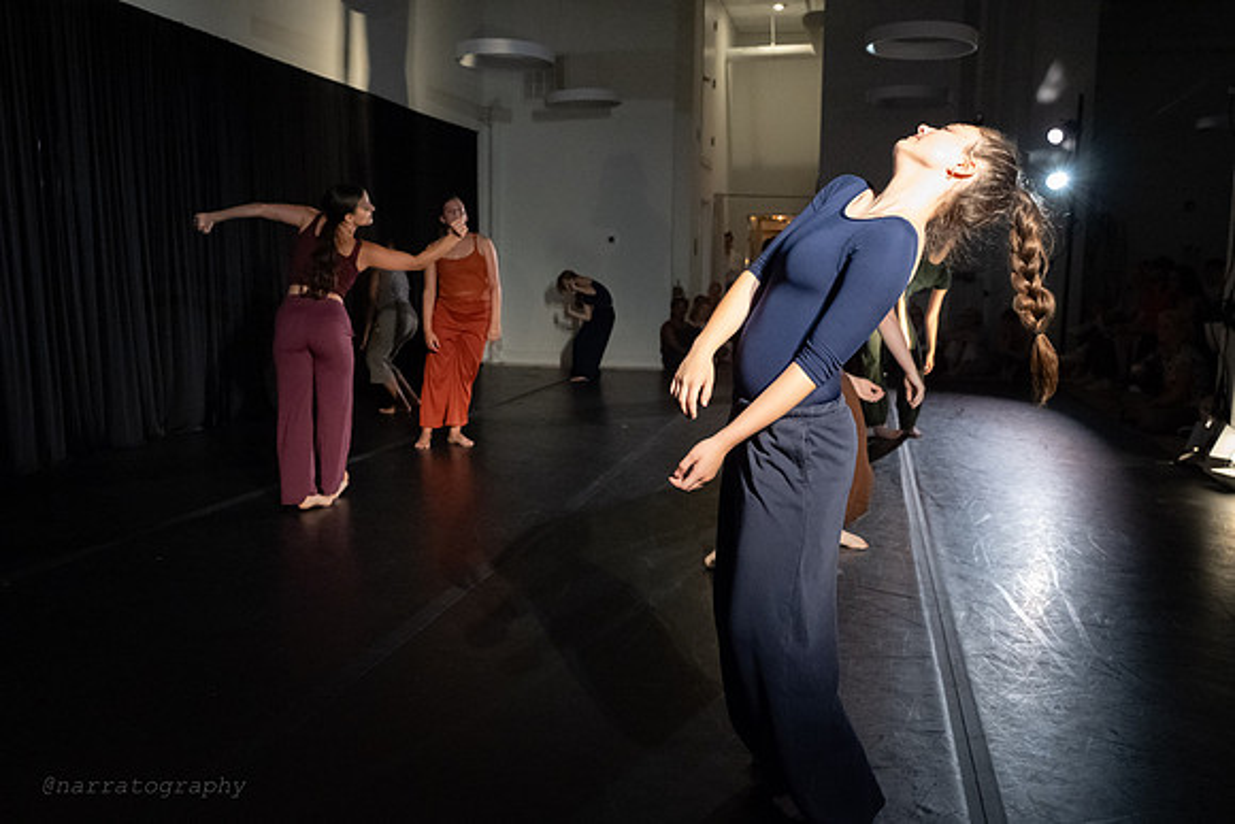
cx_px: 591
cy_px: 409
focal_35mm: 32
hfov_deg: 58.8
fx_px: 1095
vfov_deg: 41.2
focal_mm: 28
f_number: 4.5
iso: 6400
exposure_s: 1/400
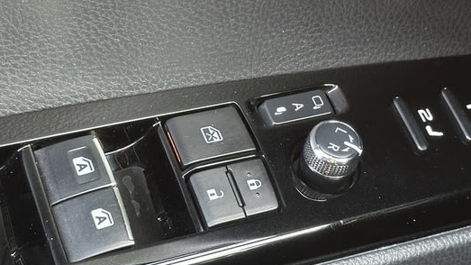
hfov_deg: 23.7
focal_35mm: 90
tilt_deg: -50.9
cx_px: 243
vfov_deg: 13.4
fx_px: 1124
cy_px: 136
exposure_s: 1/60
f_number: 1.78
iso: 250
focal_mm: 6.86
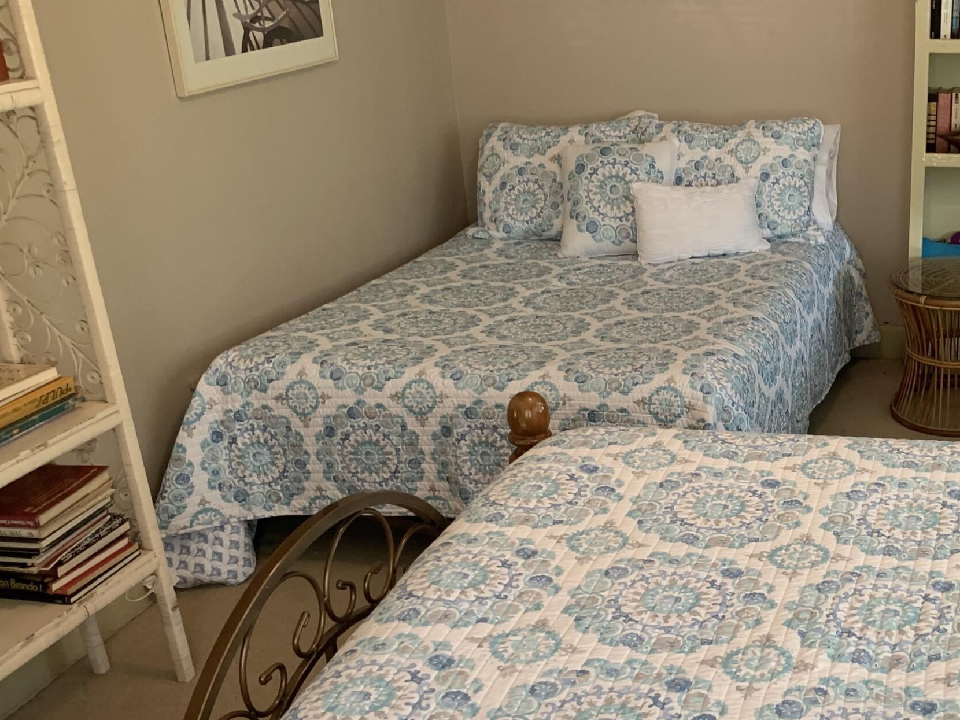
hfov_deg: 38.8
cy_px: 466
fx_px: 1303
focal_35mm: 47
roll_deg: +1.4
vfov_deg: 30.7
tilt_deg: -24.5
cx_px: 778
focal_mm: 4.25
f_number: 1.8
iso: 125
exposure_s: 1/60
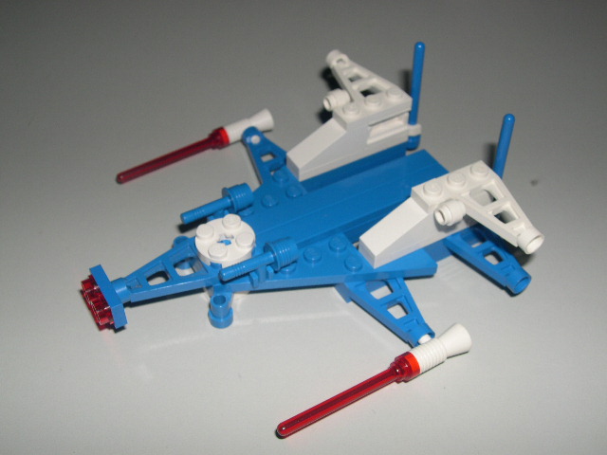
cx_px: 304
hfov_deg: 44.8
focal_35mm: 42
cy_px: 228
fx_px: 736
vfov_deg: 34.3
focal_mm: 9
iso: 100
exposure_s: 1/60
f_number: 8
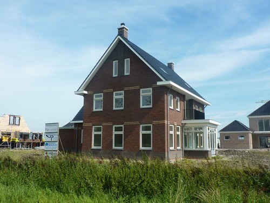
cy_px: 102
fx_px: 257
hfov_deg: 55.4
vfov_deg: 42.9
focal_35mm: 33
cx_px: 135
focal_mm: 4.1
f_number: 4.5
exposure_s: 1/400
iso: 80
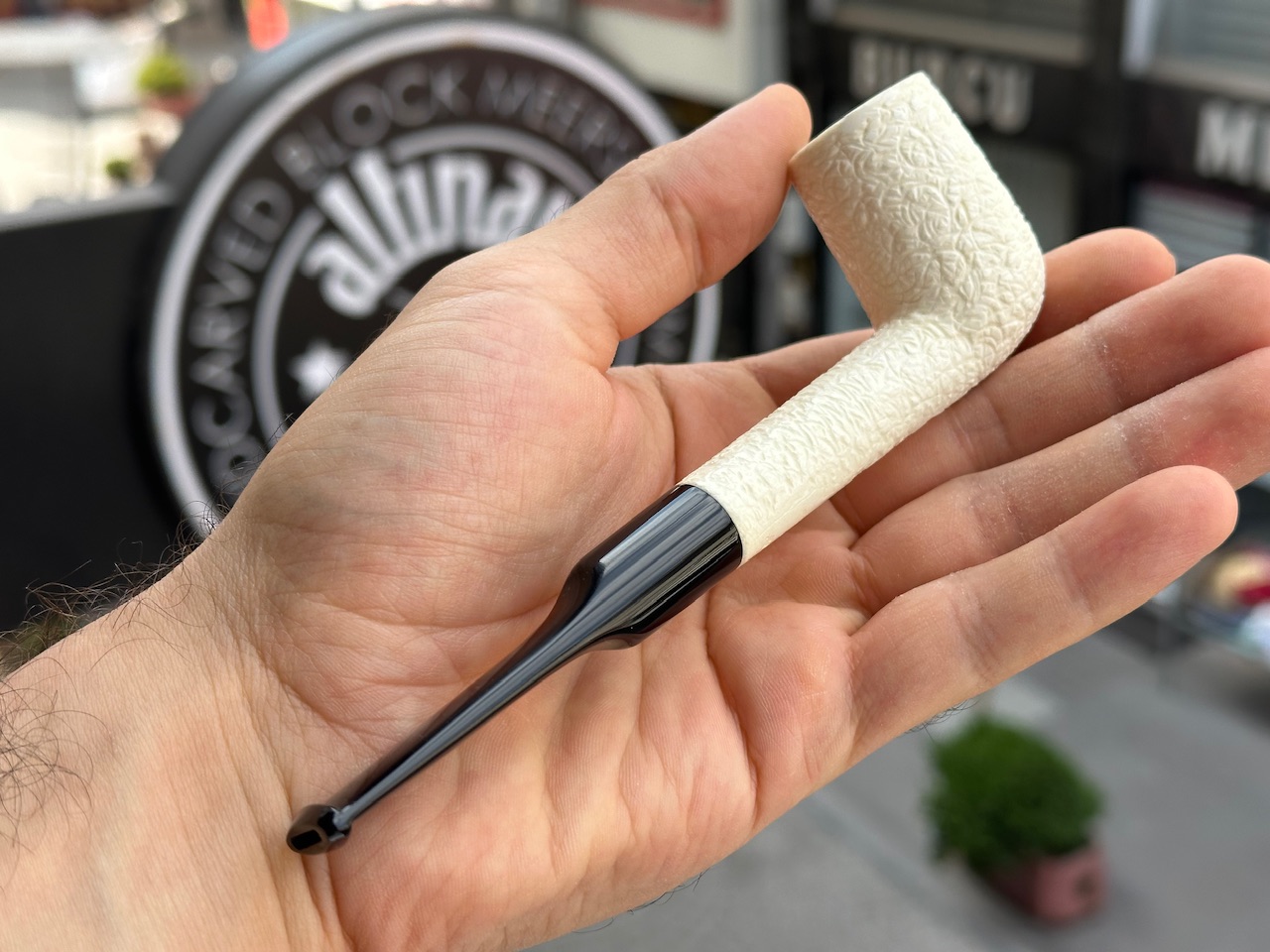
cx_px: 635
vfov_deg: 30.3
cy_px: 476
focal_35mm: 48
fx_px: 1761
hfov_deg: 39.7
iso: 64
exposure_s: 1/830
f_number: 1.78
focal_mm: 6.86
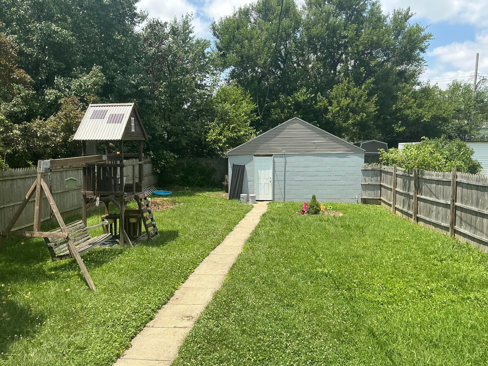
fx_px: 395
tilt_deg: -3.1
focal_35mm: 28
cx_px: 244
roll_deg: +1.4
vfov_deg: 49.7
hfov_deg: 63.4
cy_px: 183
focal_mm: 3
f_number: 1.8
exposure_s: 1/1279
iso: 25
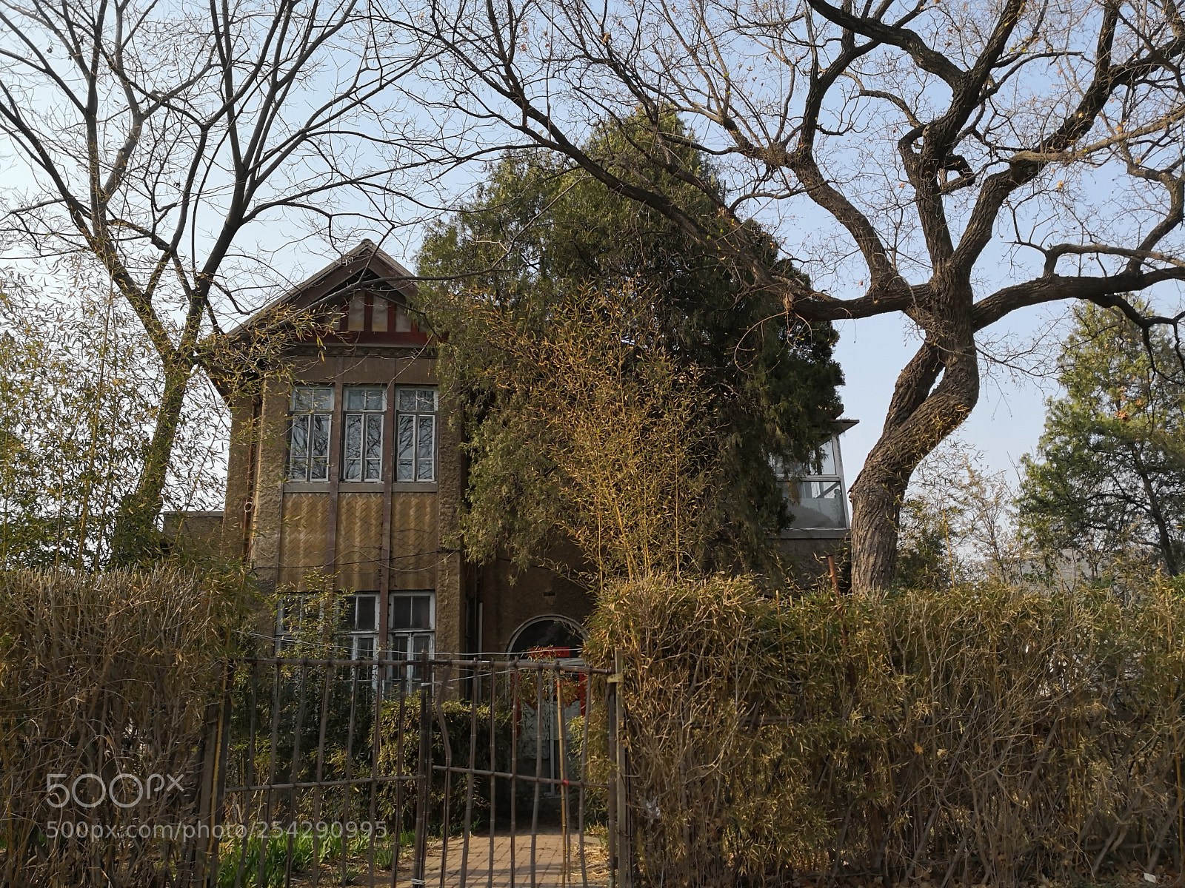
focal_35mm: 27
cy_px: 444
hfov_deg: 65.3
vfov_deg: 51.4
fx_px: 924
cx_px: 592
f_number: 1.6
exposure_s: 1/1230
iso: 50
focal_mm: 3.95
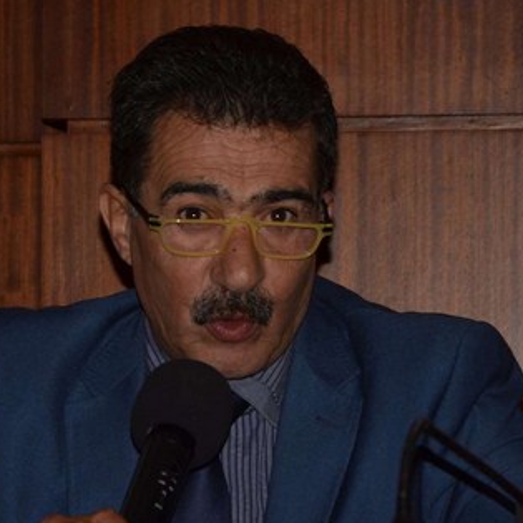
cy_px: 320
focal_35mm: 236
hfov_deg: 7.4
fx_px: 4033
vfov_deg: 7.4
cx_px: 255
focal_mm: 85
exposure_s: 1/60
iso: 100
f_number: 5.6
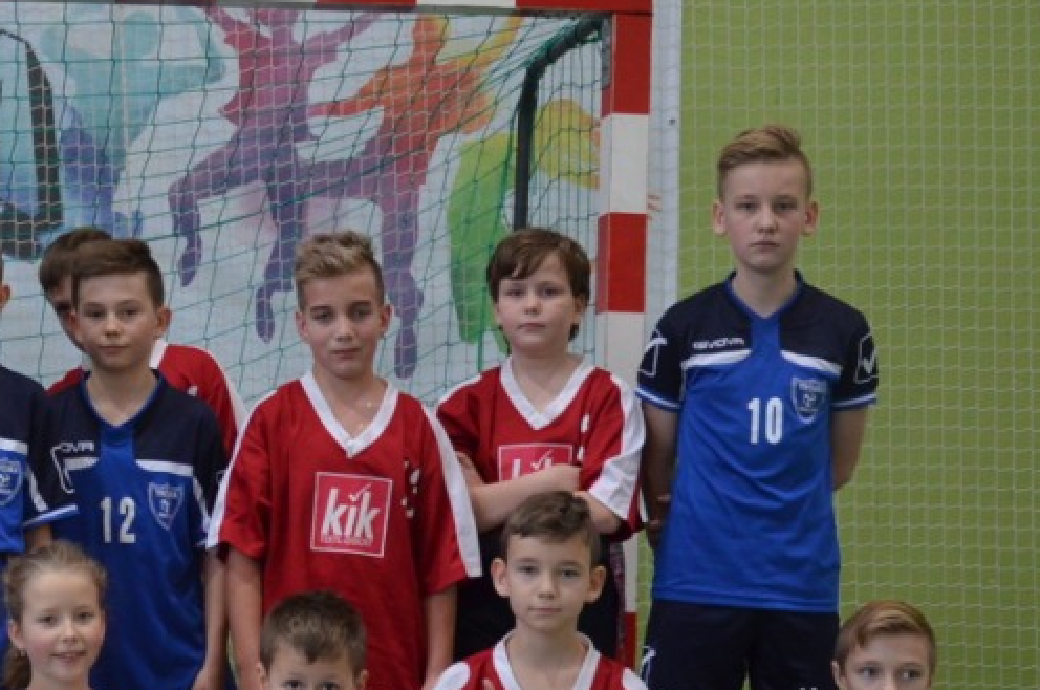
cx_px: -8
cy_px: 554
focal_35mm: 99
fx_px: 2855
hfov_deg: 20.0
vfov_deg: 13.7
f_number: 4.2
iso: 1600
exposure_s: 1/80
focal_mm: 32
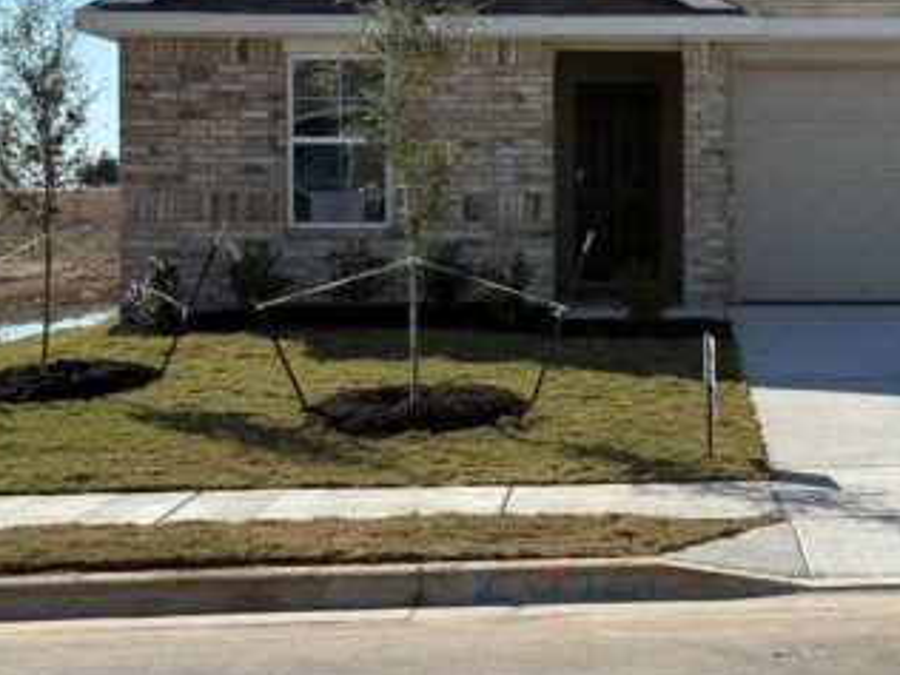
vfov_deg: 18.1
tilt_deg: -0.1
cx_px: 731
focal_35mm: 81
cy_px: 211
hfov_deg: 23.7
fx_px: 2106
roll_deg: +0.1
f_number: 1.78
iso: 64
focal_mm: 6.76
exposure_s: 1/5587
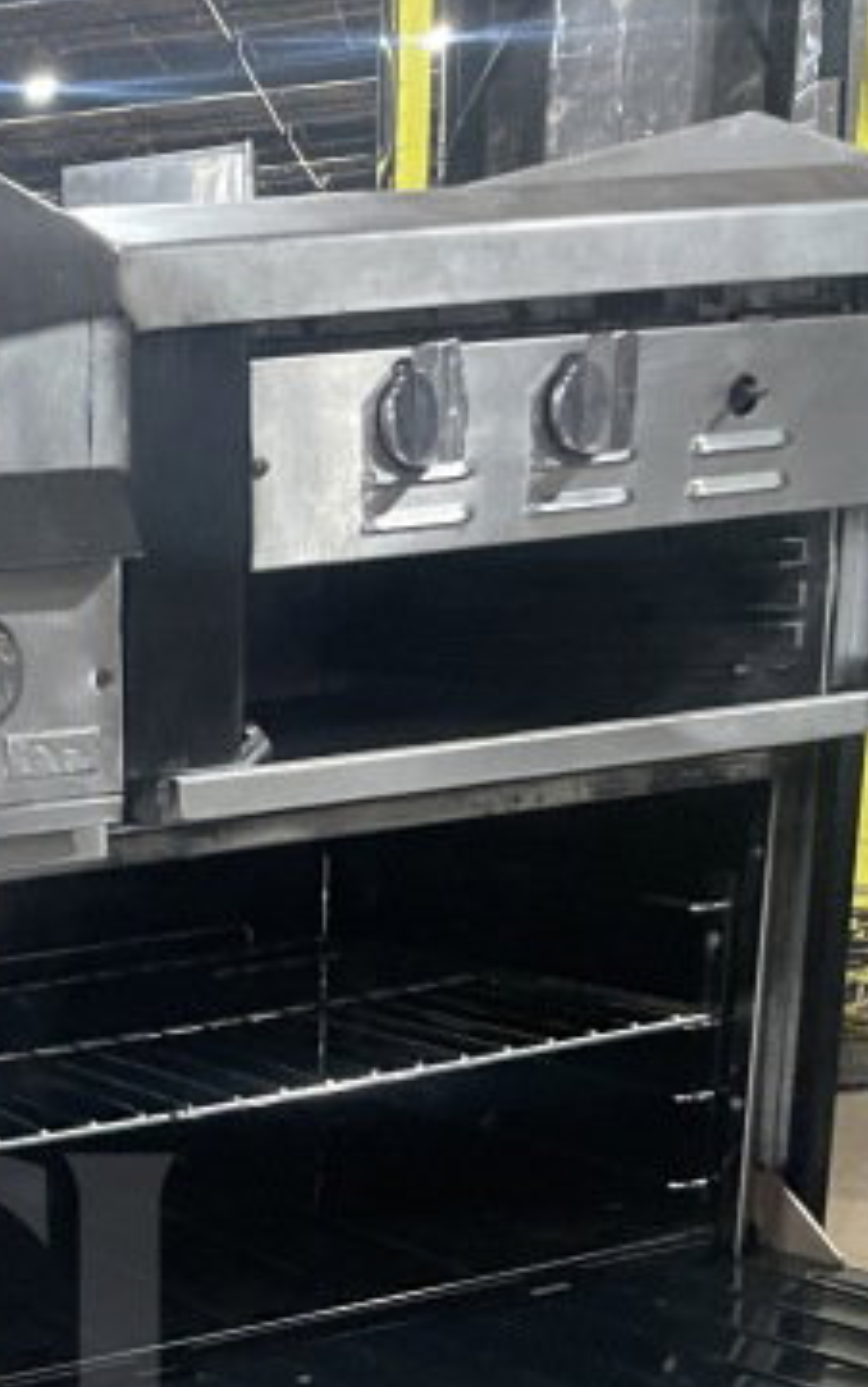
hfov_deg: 19.7
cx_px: -173
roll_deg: +4.1
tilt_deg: -18.1
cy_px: 1458
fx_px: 2344
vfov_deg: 30.1
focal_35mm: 62
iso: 500
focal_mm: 4.2
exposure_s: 1/52
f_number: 1.6
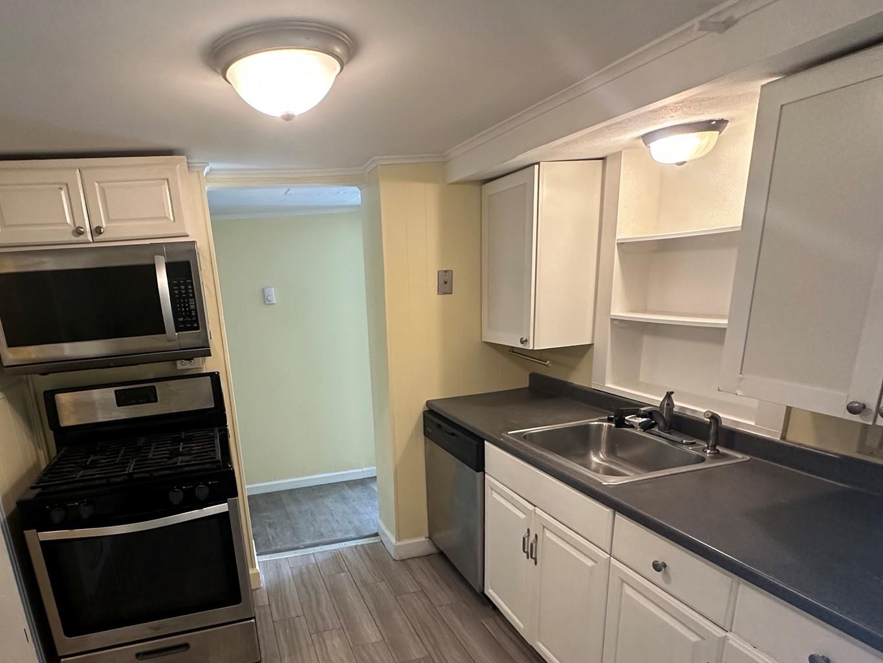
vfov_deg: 62.0
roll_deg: +4.4
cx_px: 337
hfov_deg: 77.7
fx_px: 536
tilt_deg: -15.6
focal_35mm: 21
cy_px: 438
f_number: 2.2
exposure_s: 1/60
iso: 400
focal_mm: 2.22
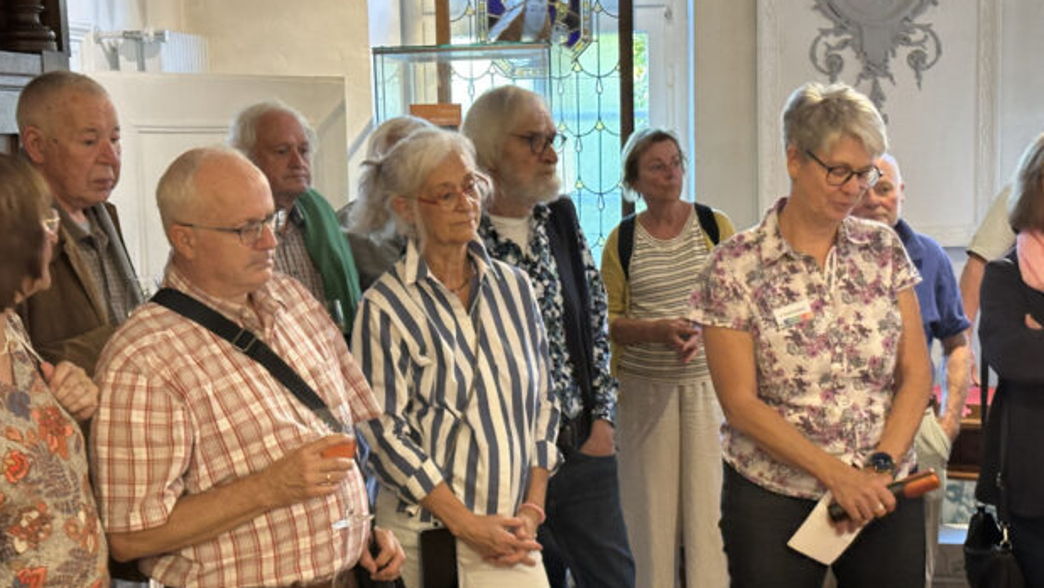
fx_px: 1800
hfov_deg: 32.3
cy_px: 368
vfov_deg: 18.5
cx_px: 557
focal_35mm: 65
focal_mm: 6.9
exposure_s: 1/33
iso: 200
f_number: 1.8
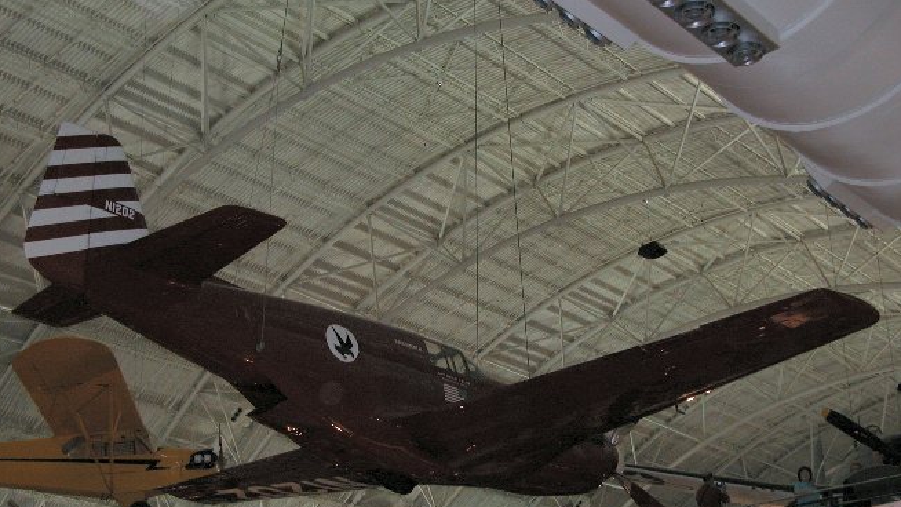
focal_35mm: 56
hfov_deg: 37.2
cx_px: 475
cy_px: 322
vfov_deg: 21.4
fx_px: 1338
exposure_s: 1/60
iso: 200
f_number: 2.9
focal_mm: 10.7
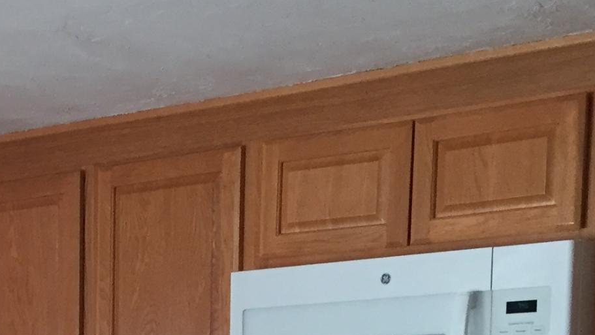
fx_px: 1641
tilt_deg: -6.9
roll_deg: -0.6
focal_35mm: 104
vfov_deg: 10.7
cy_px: 650
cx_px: -123
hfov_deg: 19.3
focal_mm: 4.15
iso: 50
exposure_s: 1/30
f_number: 2.2
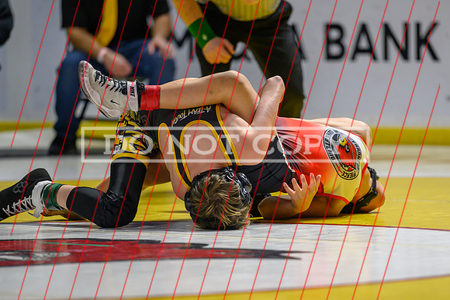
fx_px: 3109
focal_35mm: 249
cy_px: 174
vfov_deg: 5.5
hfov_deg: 8.3
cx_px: 265
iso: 1400
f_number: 2.8
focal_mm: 200
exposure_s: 1/800
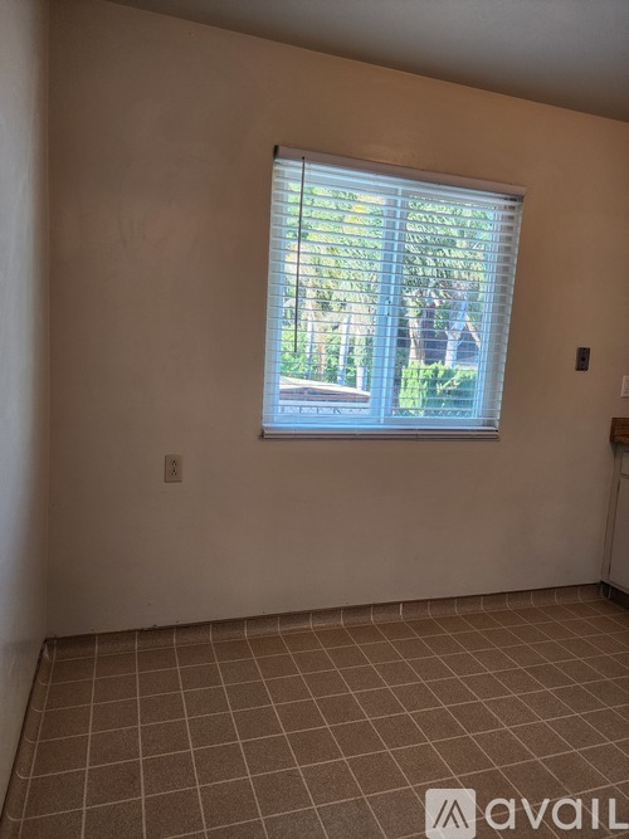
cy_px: 420
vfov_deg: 73.9
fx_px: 557
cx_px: 314
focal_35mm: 23
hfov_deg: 58.9
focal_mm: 6.4
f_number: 1.8
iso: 125
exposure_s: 1/120
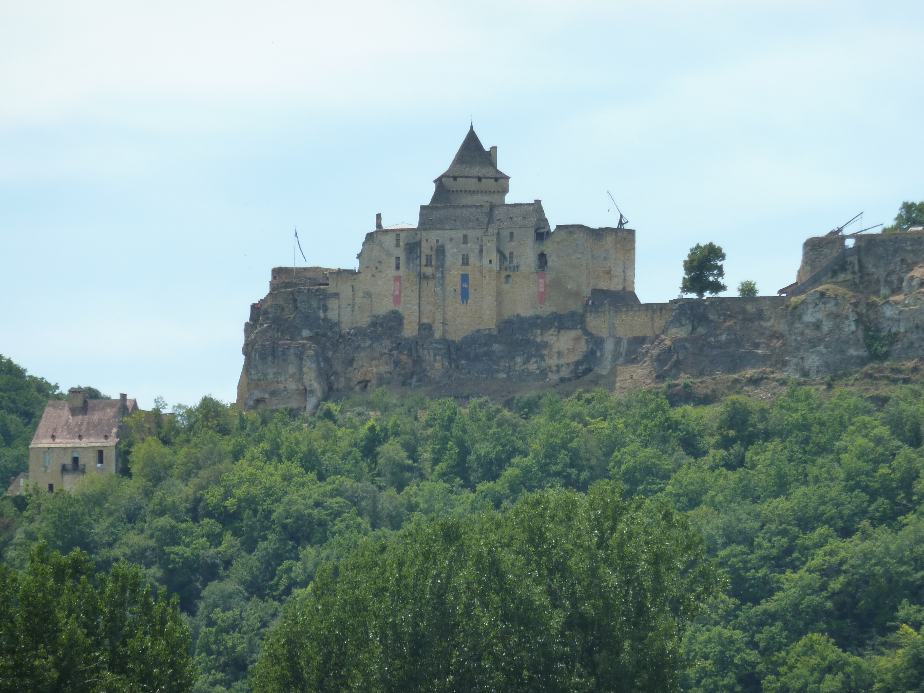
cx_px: 462
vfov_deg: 5.7
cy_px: 346
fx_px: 6940
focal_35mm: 260
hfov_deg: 7.6
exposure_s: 1/400
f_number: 4.7
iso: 125
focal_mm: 42.6
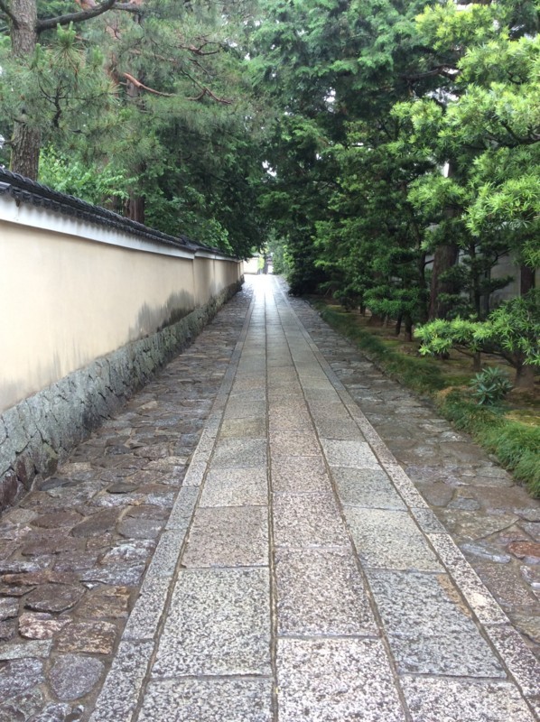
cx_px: 270
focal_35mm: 32
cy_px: 361
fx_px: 667
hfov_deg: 44.1
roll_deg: -0.1
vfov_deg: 56.9
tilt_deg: -5.8
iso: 40
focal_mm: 3.3
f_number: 2.4
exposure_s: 1/60
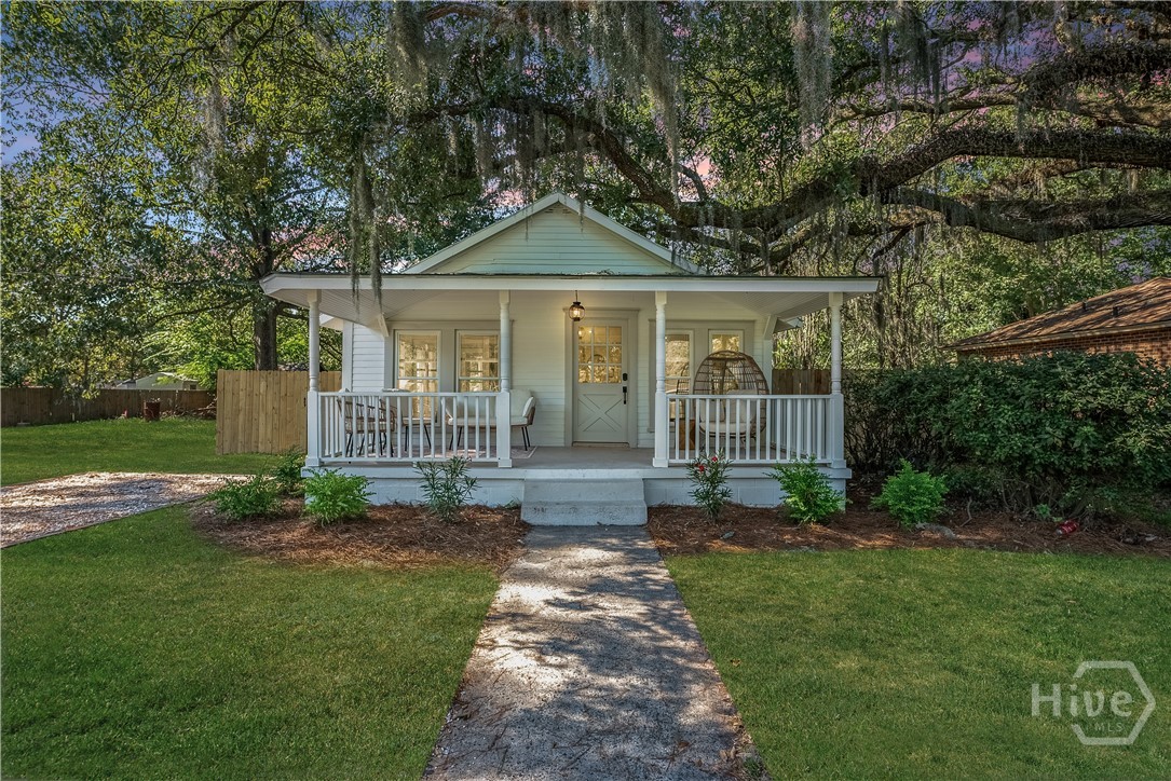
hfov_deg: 96.7
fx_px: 521
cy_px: 390
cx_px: 586
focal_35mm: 16
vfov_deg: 73.8
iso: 400
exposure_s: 1/4000
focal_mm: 16
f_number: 8
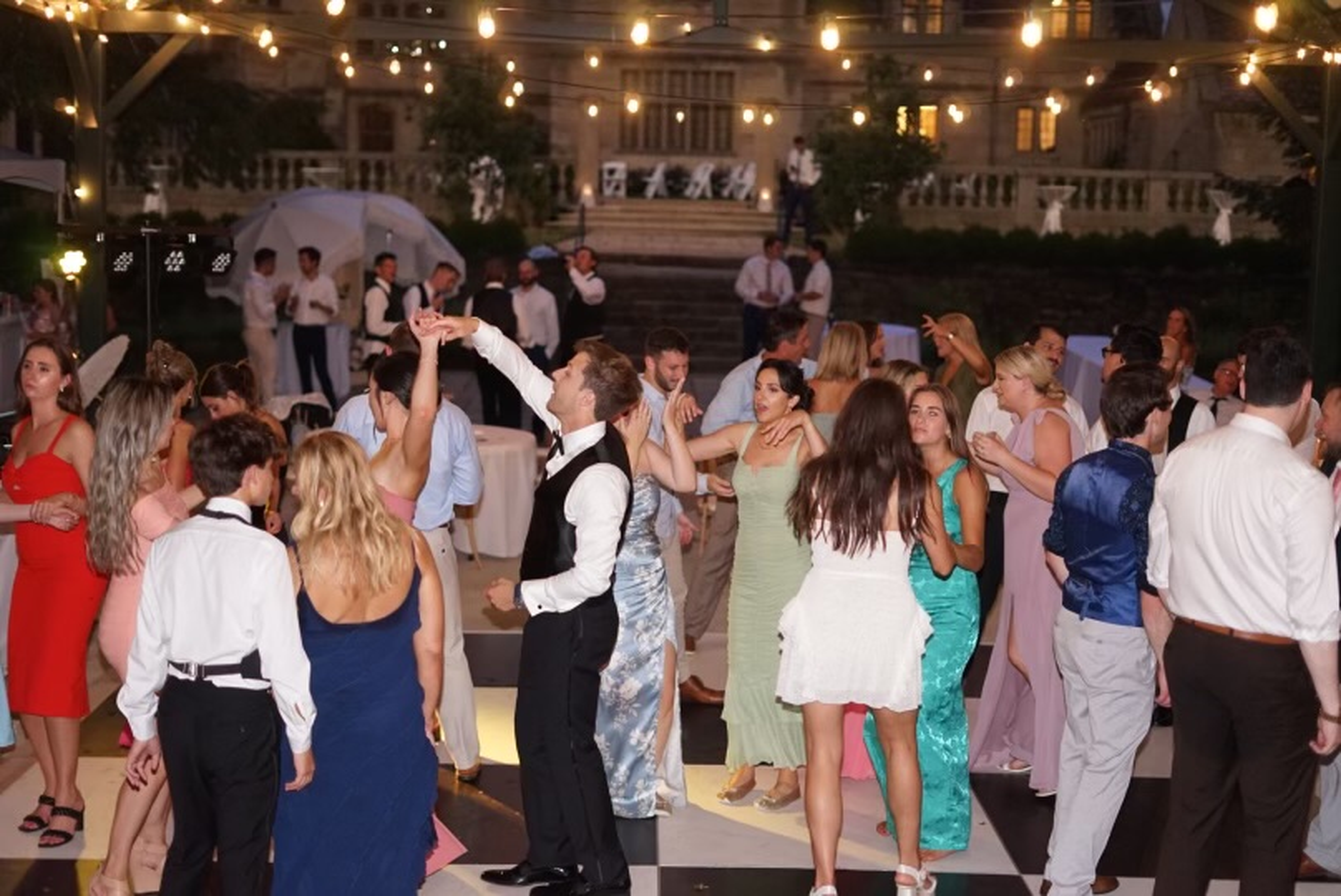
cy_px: 448
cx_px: 670
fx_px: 1864
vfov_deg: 27.0
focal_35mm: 50
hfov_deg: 39.6
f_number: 2
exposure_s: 1/125
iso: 2000
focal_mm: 50
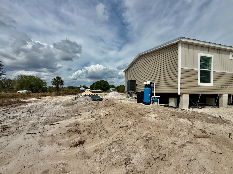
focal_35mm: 14
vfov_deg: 85.7
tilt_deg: +0.6
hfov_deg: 102.1
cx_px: 116
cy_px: 87
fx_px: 94
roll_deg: -0.8
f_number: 2.2
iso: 50
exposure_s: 1/4425
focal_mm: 2.22
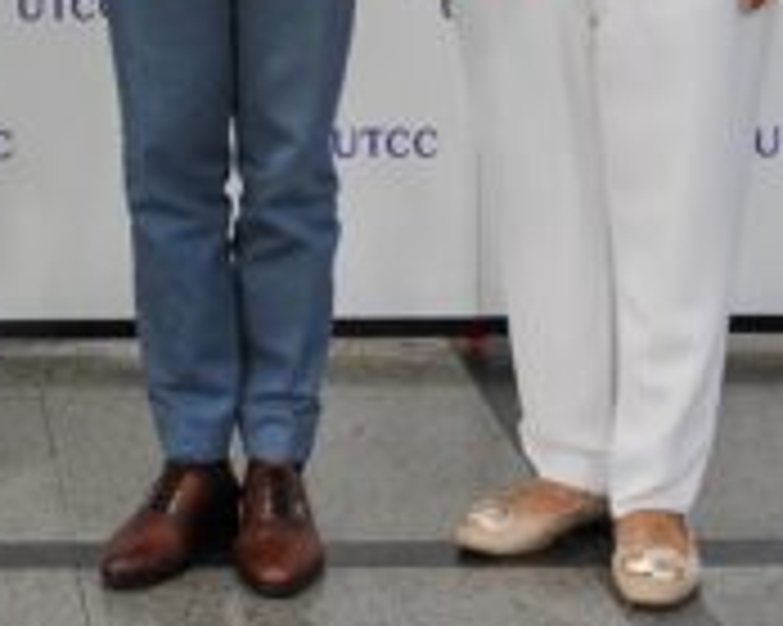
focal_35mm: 157
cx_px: 4
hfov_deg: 12.2
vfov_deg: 9.6
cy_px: -281
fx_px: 3636
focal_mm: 38
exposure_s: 1/80
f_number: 5.6
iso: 3200
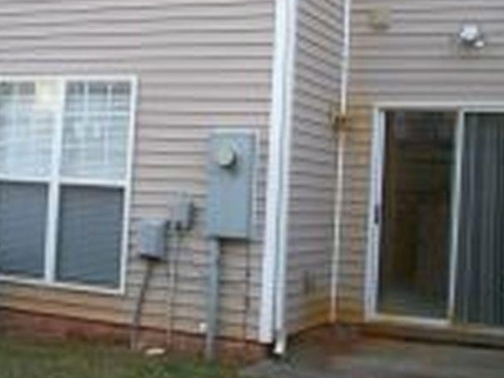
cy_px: 117
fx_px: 888
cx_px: 253
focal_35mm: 61
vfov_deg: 23.9
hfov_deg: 31.7
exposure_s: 1/105
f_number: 2.7
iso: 200
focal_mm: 6
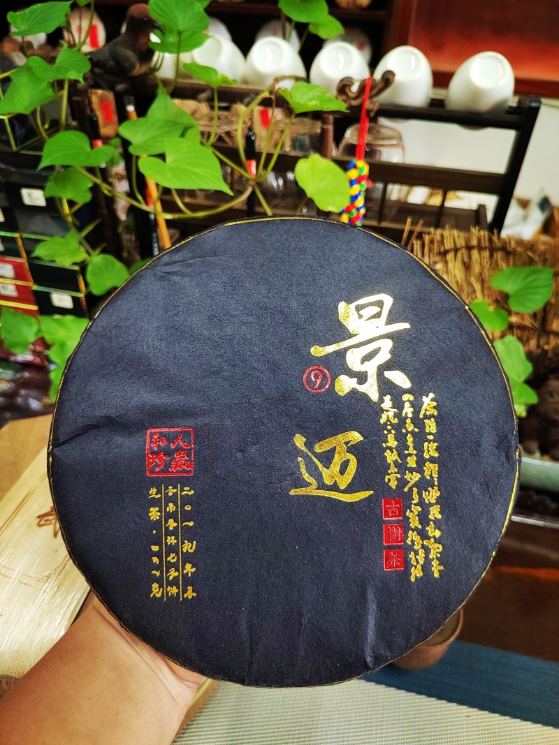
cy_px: 372
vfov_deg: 73.9
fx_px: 495
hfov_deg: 58.9
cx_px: 280
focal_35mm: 23
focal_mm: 5.52
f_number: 1.9
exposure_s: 1/50
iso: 966
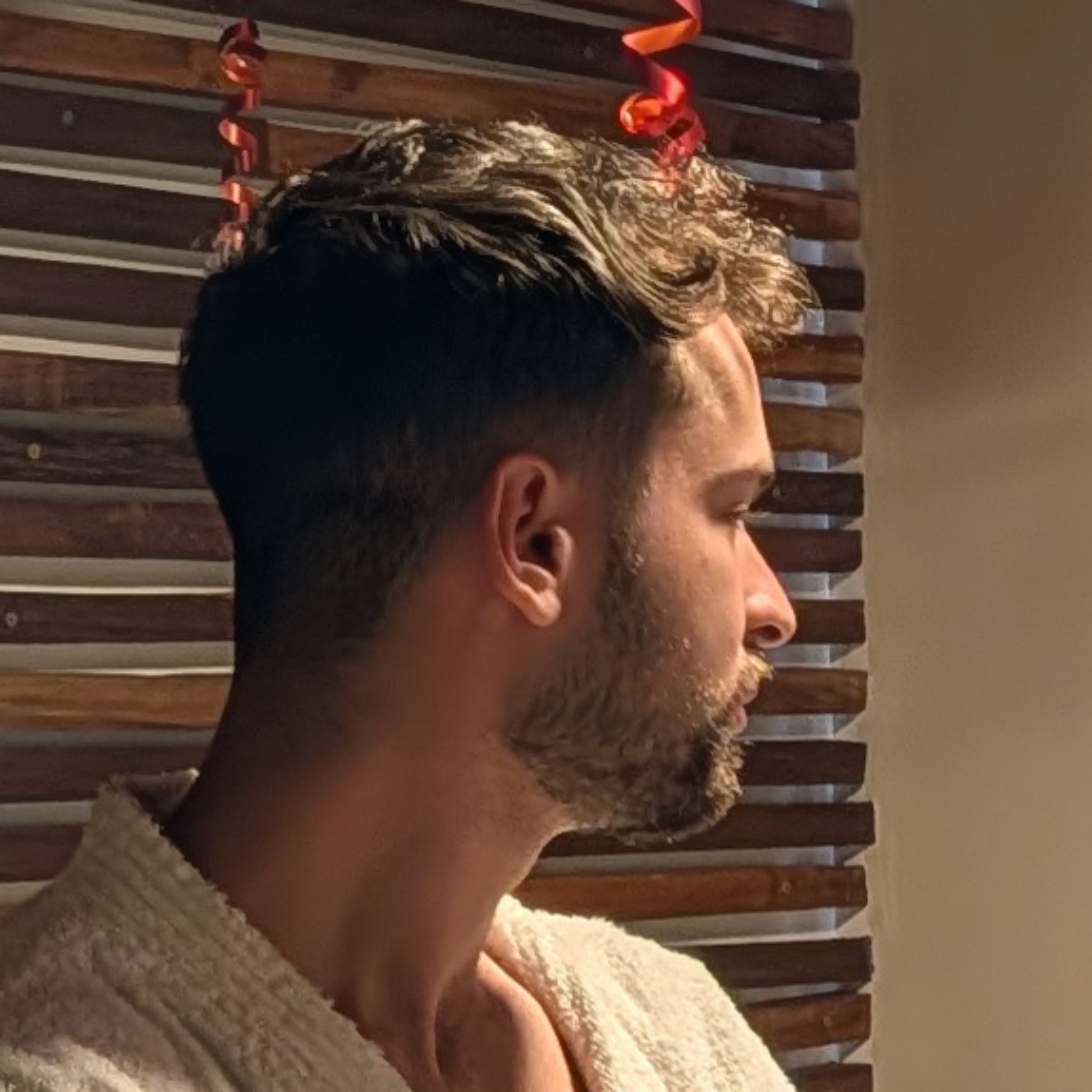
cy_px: 907
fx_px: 5389
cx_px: 2060
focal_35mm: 151
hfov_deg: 10.7
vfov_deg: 11.5
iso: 27
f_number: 1.68
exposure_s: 1/49
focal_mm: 6.9
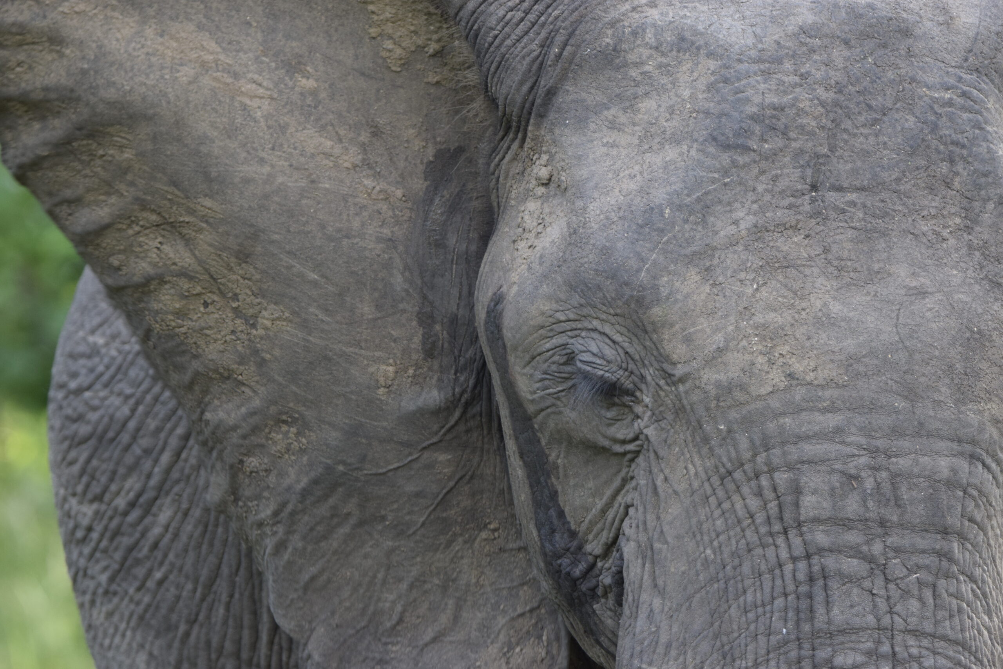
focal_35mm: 540
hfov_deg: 3.8
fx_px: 15045
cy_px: 334
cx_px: 502
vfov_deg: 2.5
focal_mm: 360
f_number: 6
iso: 800
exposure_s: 1/200
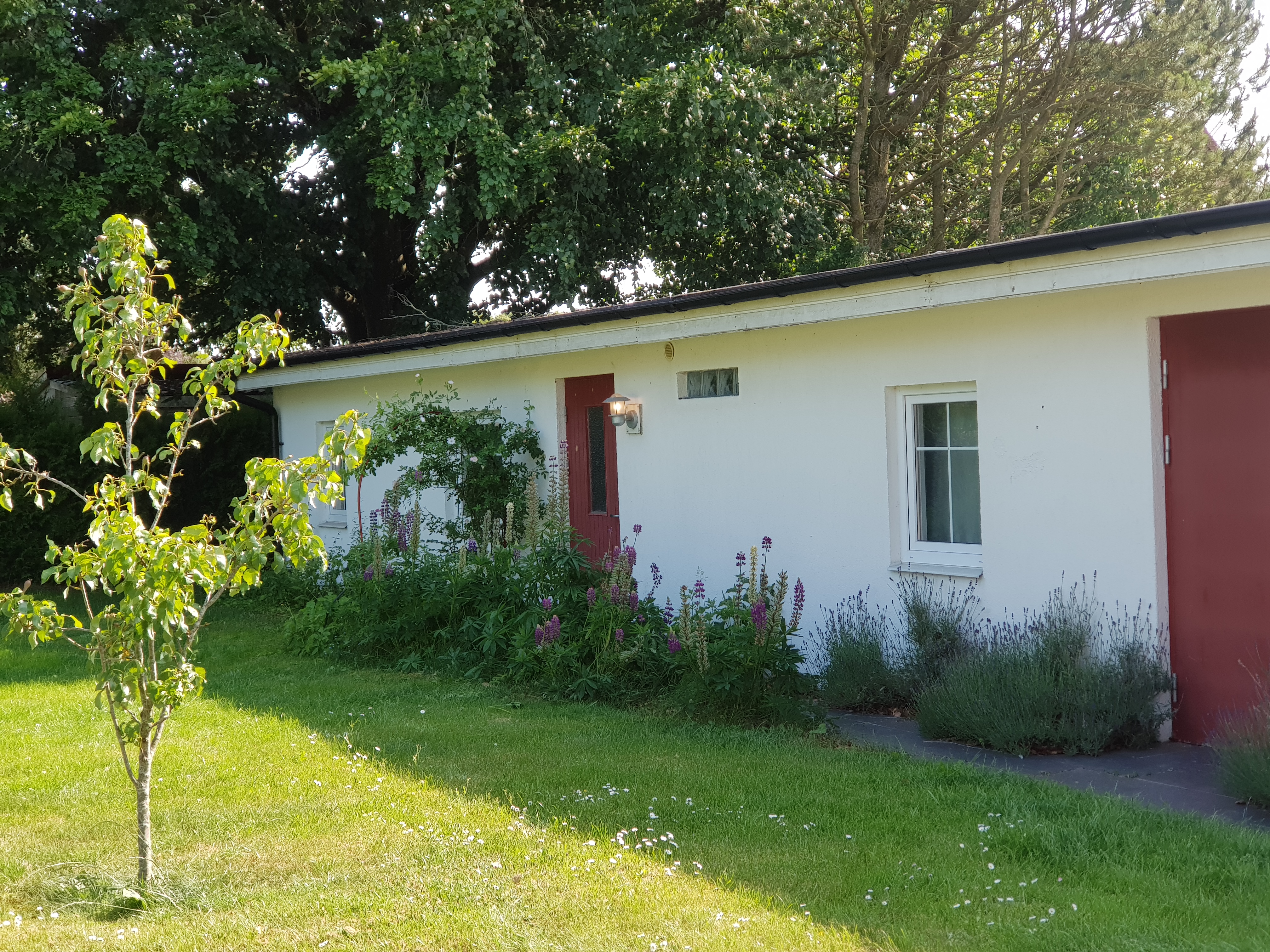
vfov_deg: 28.0
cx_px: 635
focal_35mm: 52
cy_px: 476
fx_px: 1908
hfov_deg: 36.8
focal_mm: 6
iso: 25
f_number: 2.4
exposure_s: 1/153
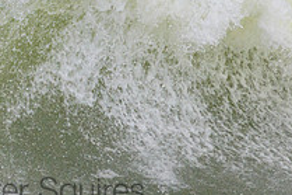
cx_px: 80
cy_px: -44
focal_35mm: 2459
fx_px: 19929
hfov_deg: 0.8
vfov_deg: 0.6
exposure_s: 1/2000
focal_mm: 800
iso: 800
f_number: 11
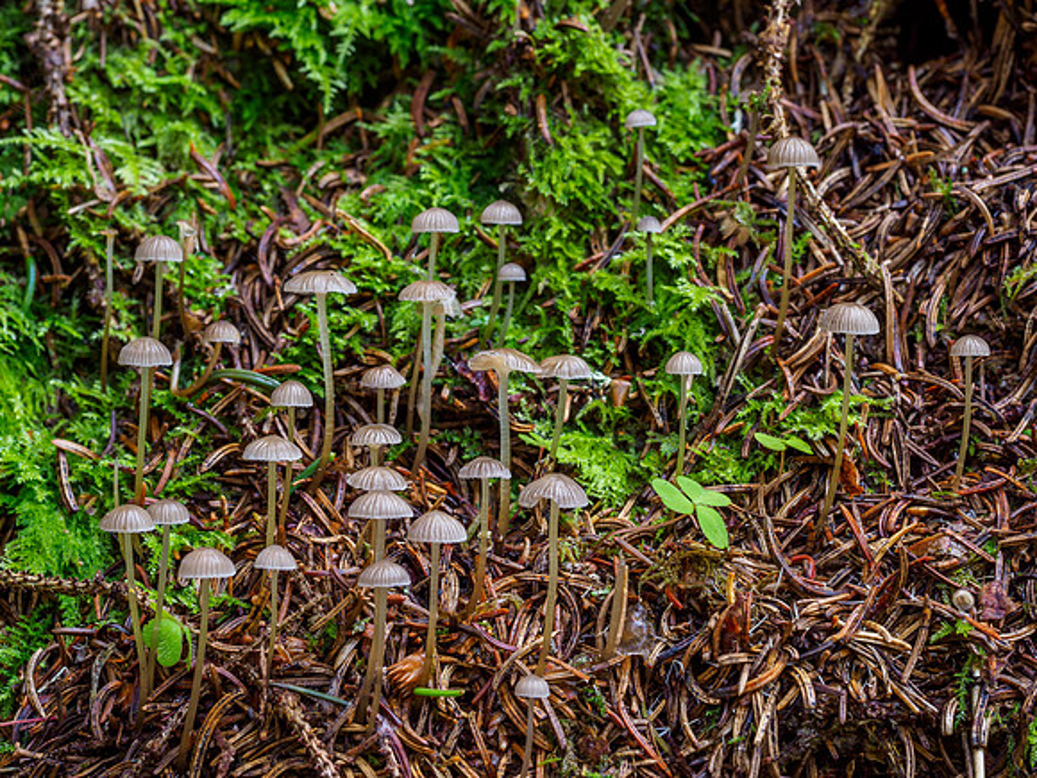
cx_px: 537
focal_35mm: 132
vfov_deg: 11.3
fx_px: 3940
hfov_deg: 15.0
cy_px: 398
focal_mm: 60
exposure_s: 1/1.25
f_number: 7.1
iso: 200
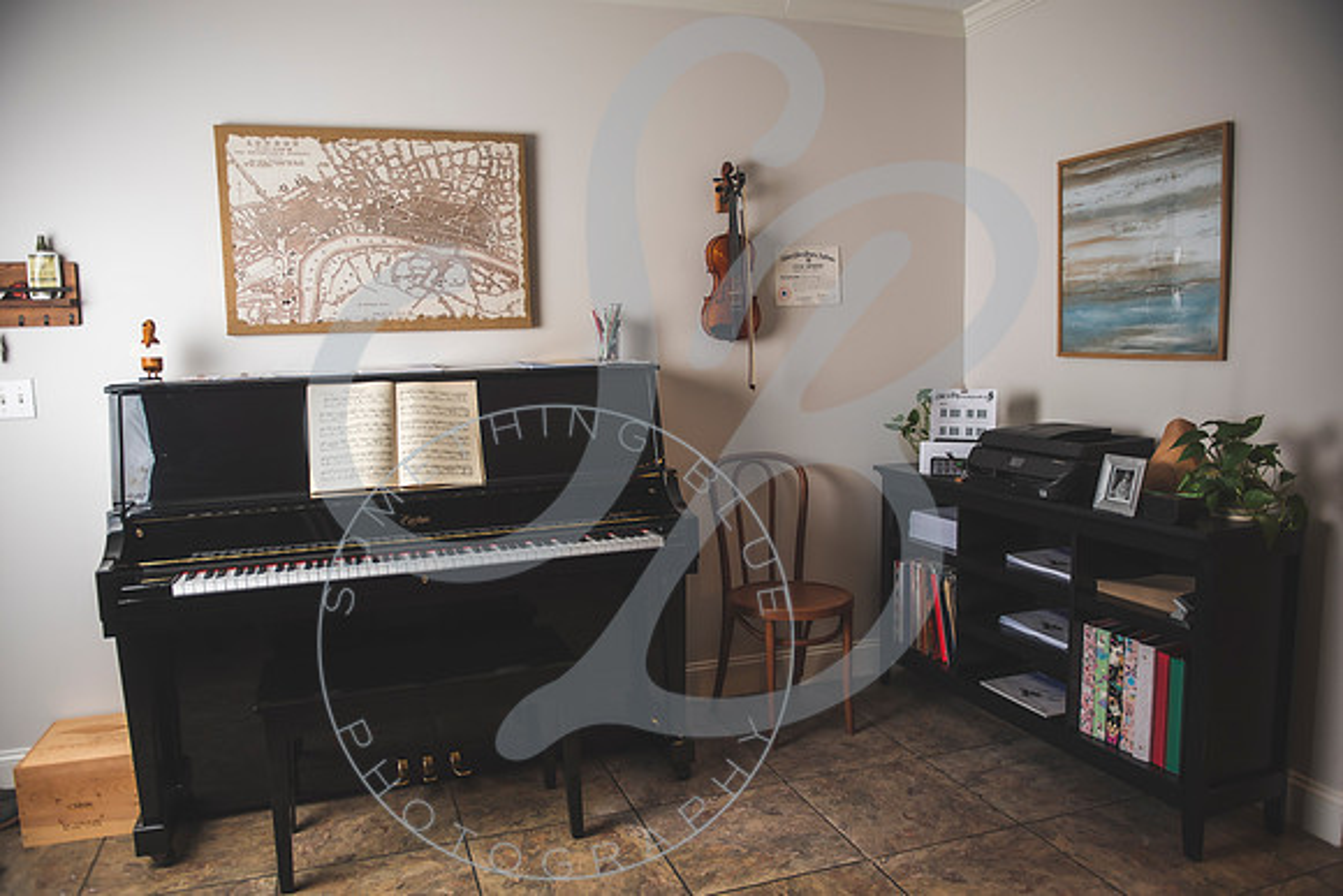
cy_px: 448
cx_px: 656
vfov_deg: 51.3
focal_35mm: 25
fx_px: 932
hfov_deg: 71.5
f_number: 2.8
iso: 100
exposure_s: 1/125
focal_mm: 24
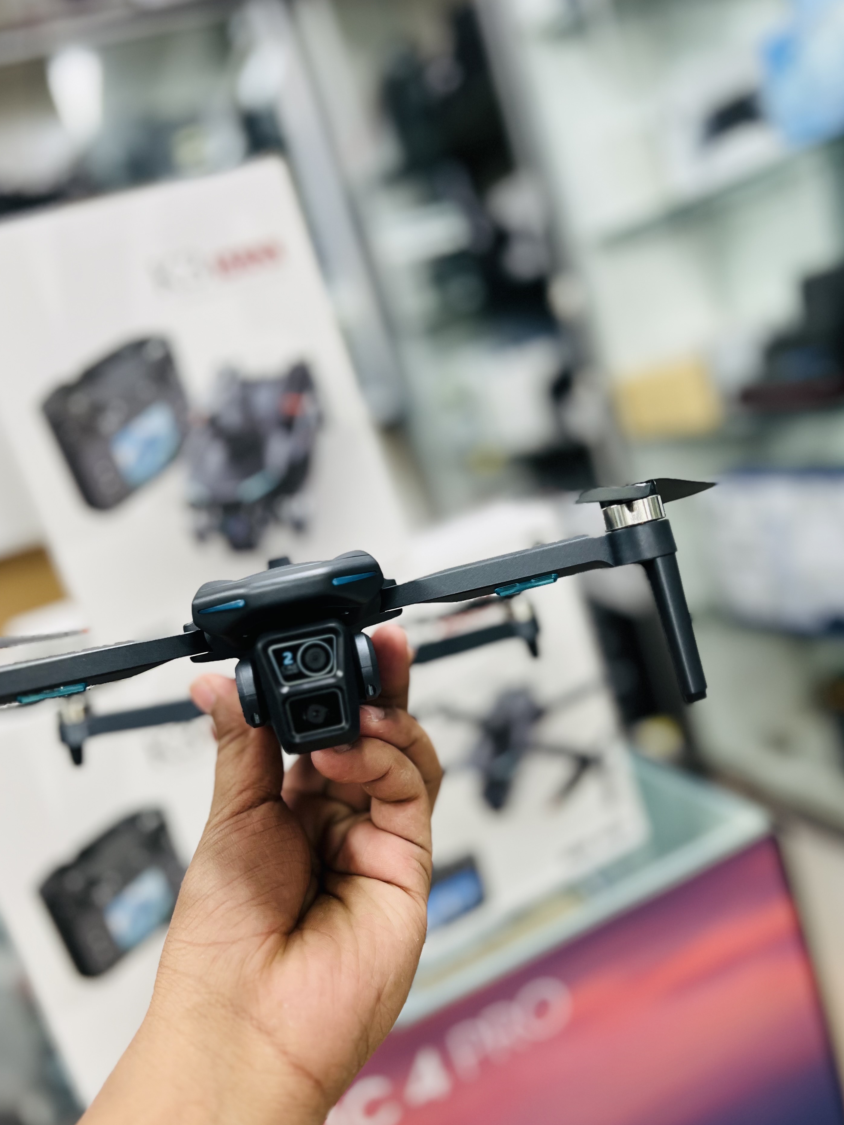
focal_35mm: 28
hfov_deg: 49.7
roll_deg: +17.9
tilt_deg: -12.0
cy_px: 580
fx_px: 910
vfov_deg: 63.4
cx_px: 407
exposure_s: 1/100
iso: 80
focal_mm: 5.7
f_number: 1.5
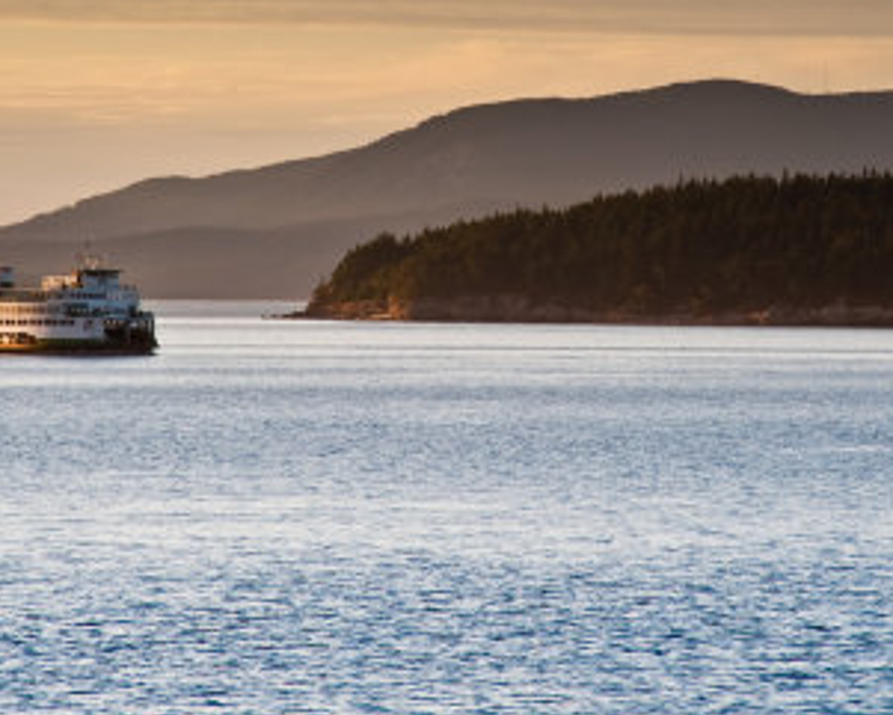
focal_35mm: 229
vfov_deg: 6.8
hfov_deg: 8.4
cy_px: 165
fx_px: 6054
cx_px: 457
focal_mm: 120
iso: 200
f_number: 20
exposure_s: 1/60
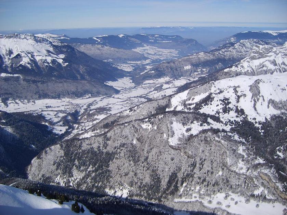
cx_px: 144
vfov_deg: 40.7
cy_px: 108
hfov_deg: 52.6
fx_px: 290
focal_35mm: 35
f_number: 7.1
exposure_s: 1/350
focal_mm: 5.8
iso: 50
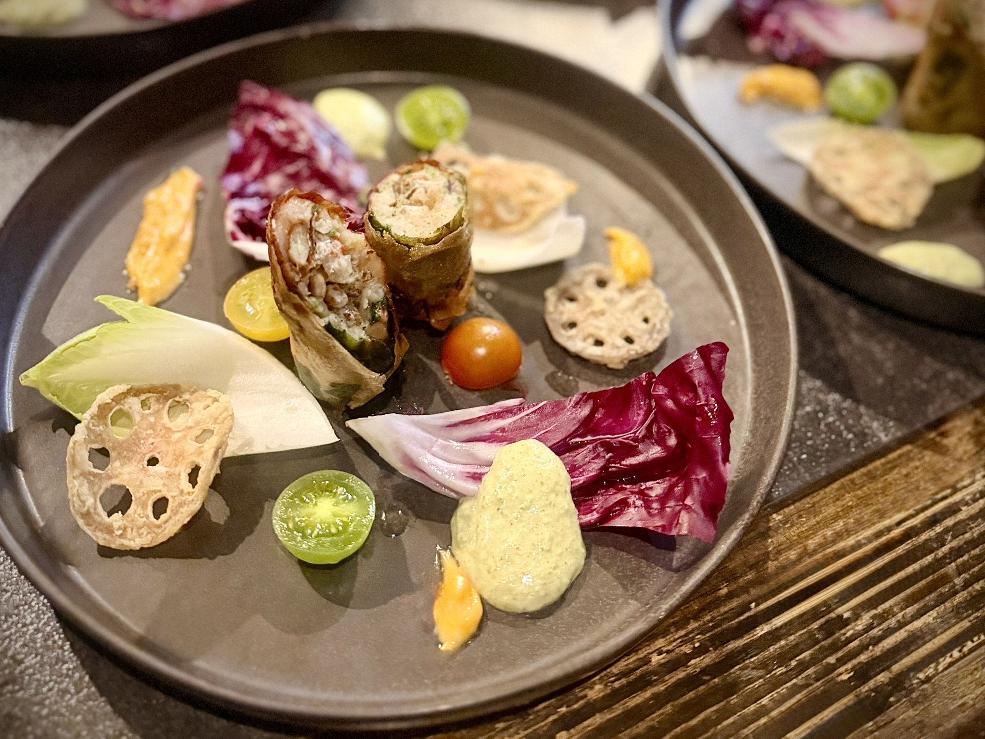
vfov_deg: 56.8
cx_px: 492
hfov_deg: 71.6
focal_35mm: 24
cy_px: 370
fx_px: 683
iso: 800
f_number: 1.78
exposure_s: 1/50
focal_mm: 6.76
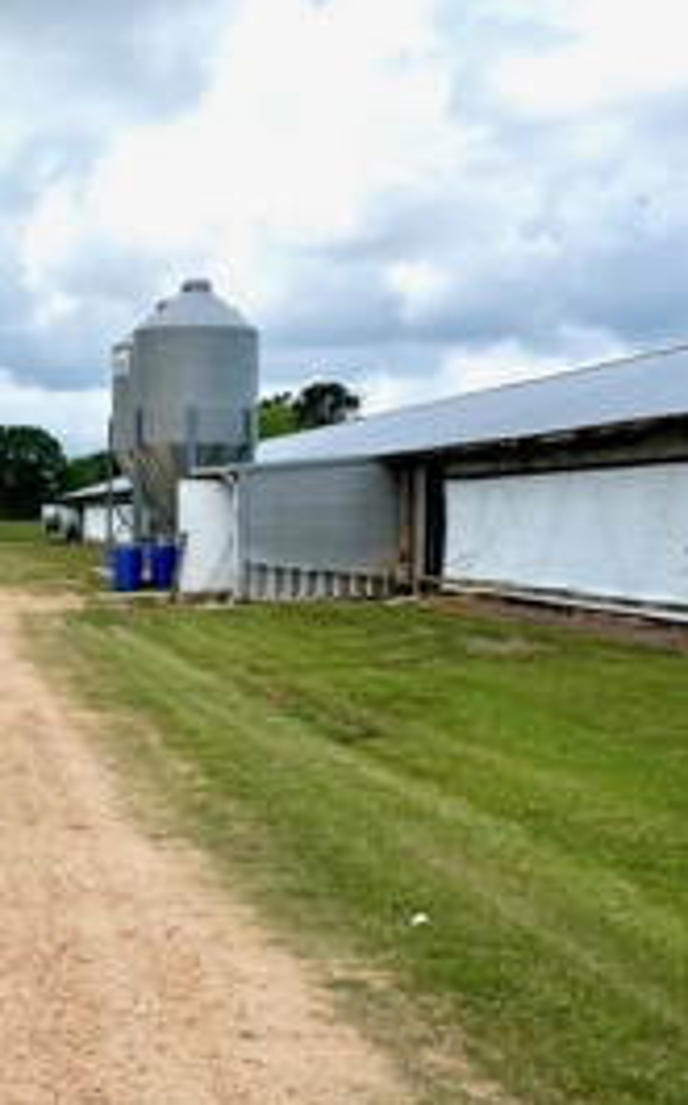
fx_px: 1594
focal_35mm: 53
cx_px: 44
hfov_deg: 23.6
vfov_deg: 38.2
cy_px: 555
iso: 320
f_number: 11
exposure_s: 1/400
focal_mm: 34
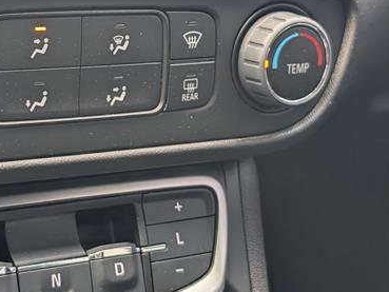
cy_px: 63
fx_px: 956
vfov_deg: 17.3
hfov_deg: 22.6
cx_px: 63
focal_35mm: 85
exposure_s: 1/278
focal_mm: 6.9
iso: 509
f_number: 1.68
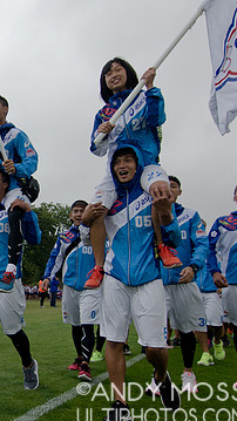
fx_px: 311
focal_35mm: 28
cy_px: 215
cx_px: 1
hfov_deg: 37.4
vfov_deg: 68.2
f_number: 4.5
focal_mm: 11
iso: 500
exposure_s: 1/2000
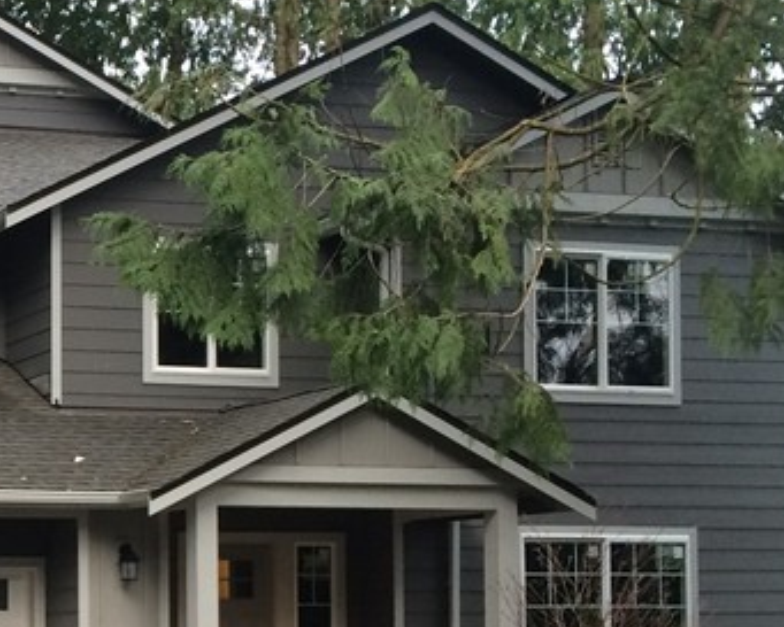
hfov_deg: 20.4
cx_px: -258
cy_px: 590
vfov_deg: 17.7
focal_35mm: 85
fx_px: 1973
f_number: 2.2
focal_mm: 4.15
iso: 32
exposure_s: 1/30
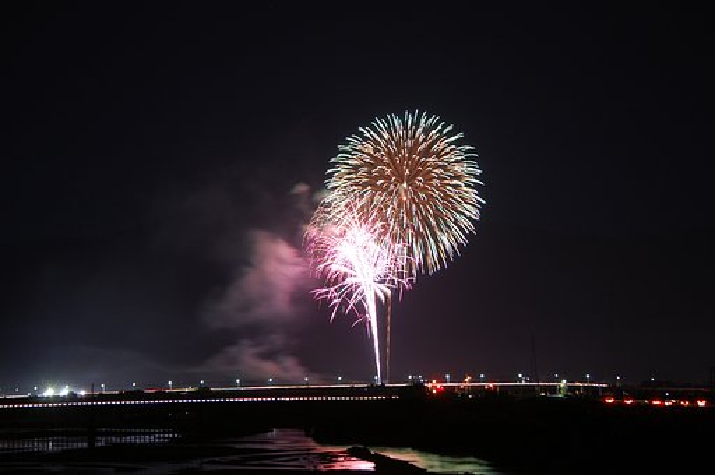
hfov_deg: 17.5
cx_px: 358
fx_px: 2321
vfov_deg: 11.7
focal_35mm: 117
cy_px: 238
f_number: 5.6
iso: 200
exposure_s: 14
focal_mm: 78
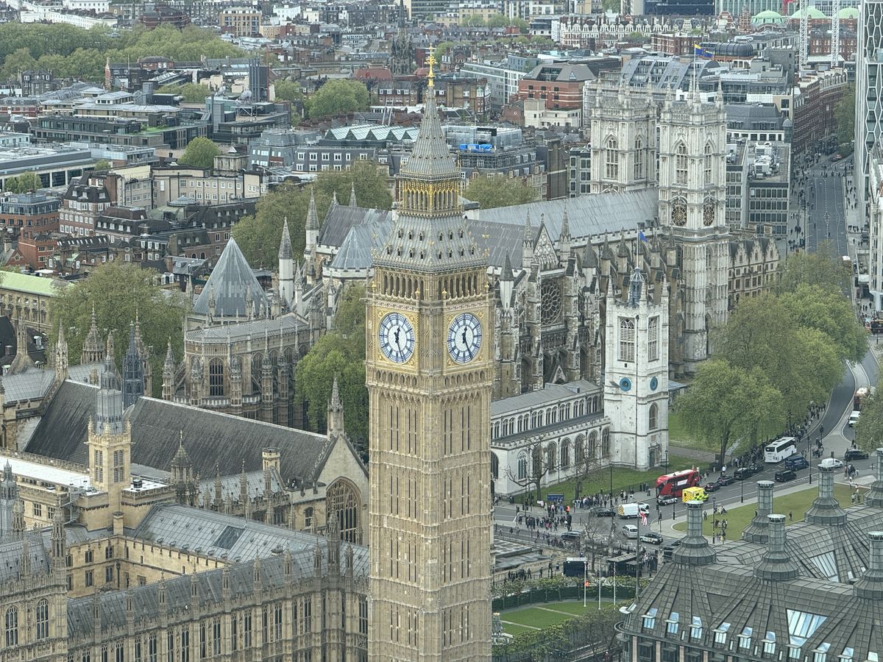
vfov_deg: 12.3
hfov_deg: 16.4
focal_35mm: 120
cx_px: 442
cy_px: 331
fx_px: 3061
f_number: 2.8
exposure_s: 1/541
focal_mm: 15.66
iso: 50
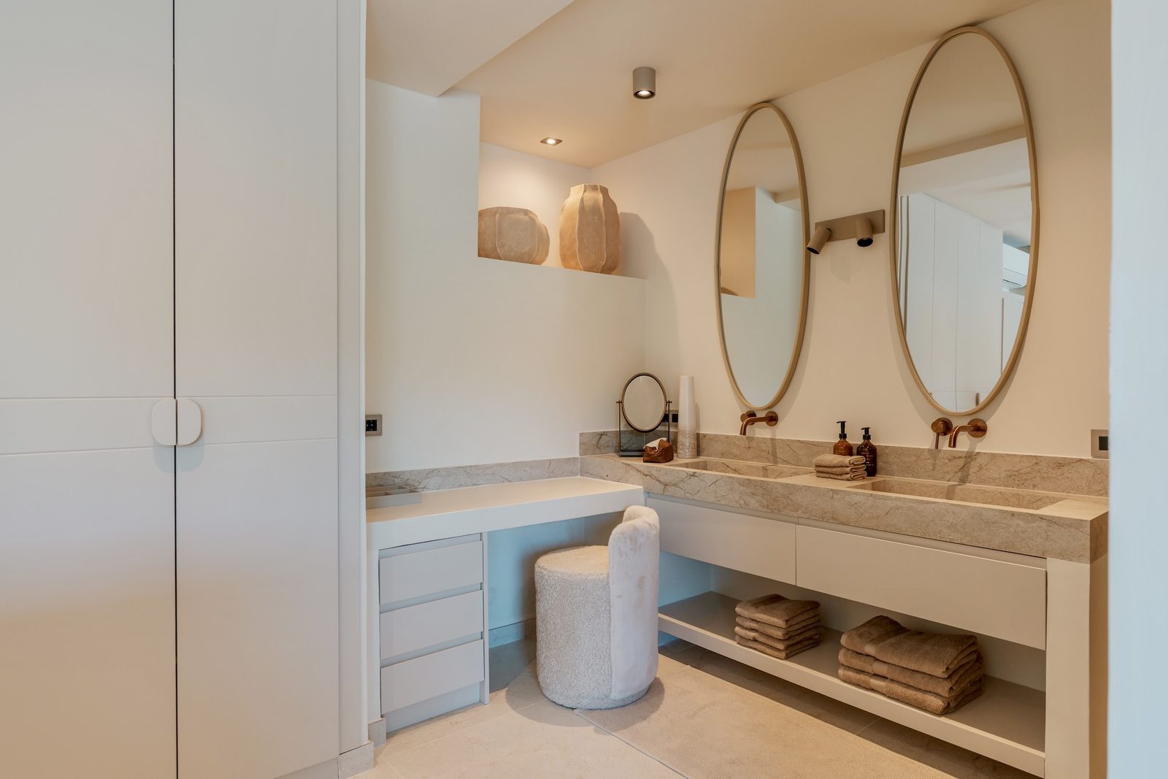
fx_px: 649
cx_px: 584
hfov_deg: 84.0
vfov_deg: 61.9
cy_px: 390
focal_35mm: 20
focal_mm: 20
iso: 500
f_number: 6.3
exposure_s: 1/25
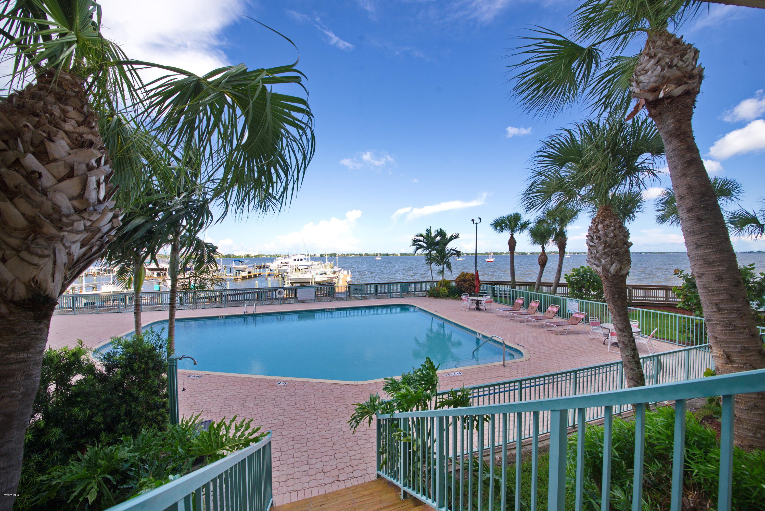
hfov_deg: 112.6
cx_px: 382
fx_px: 255
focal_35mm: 12
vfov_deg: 90.0
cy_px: 256
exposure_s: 1/250
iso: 200
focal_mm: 12
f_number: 9
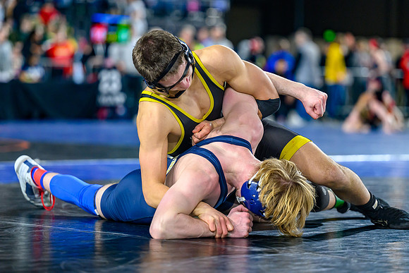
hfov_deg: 13.1
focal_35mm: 157
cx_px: 209
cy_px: 127
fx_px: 1782
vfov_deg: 8.8
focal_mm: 130
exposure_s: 1/640
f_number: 2.8
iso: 2500
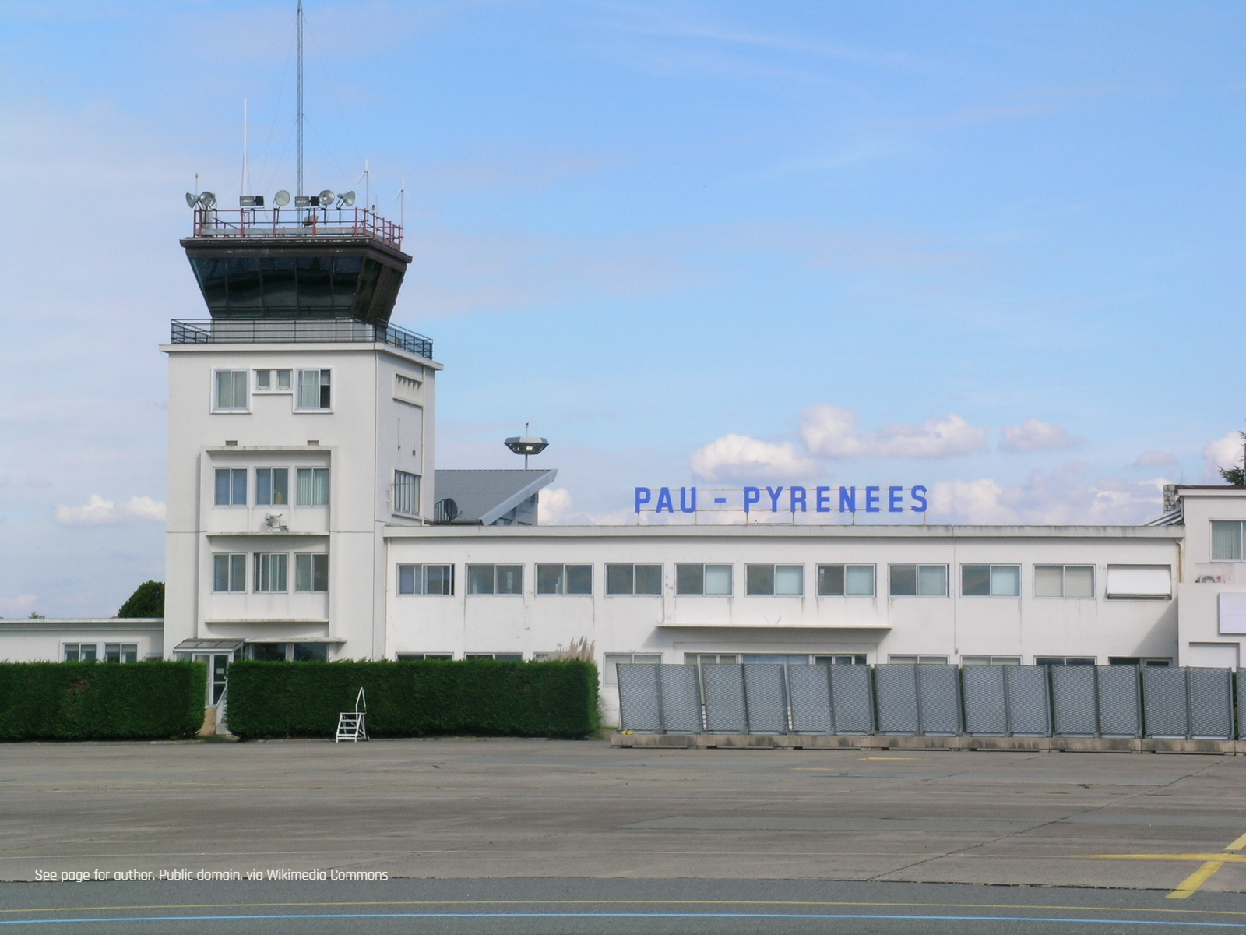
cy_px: 468
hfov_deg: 17.0
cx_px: 623
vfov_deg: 12.8
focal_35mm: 116
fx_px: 4175
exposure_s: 1/150
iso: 50
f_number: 7.3
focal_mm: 24
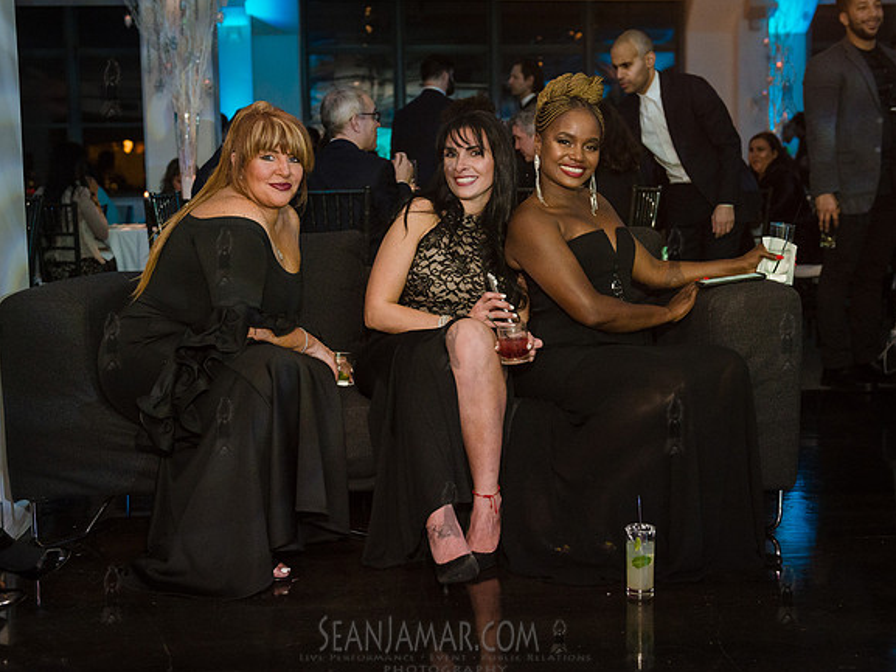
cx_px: 442
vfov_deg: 30.9
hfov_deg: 40.4
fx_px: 1217
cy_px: 315
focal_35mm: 47
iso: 2500
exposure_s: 1/400
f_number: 3.5
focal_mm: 40
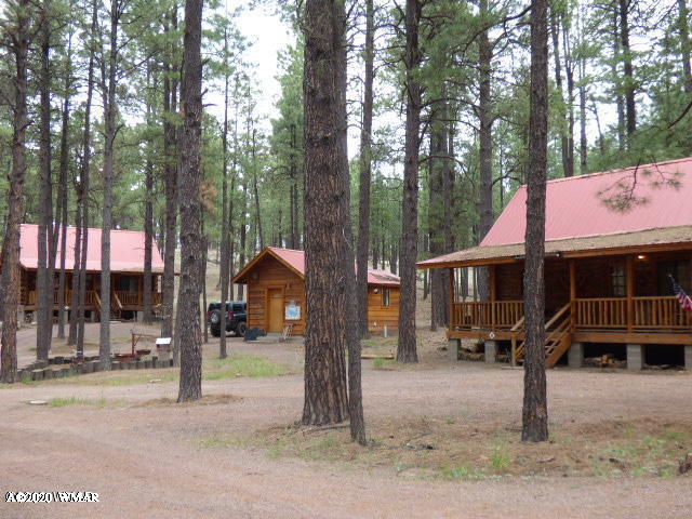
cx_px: 346
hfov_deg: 50.1
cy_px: 260
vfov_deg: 38.7
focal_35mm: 37
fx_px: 740
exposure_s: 1/100
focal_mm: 6.47
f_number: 3.5
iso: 100
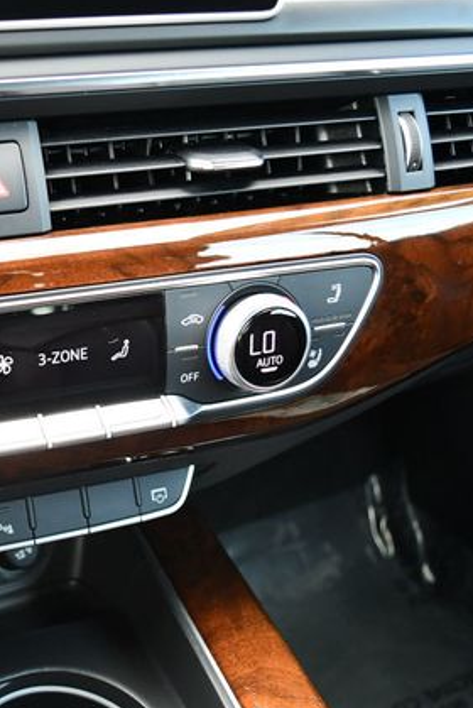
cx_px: -56
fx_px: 1082
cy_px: 353
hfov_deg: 23.1
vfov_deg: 36.2
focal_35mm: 55
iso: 1000
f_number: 3.5
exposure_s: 1/125
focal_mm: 18
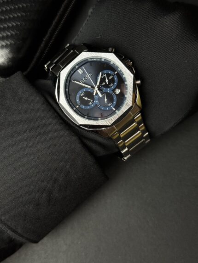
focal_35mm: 48
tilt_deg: -82.8
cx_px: 99
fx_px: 366
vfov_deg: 39.6
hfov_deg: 30.3
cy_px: 132
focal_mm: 6.76
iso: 64
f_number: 1.78
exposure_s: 1/270
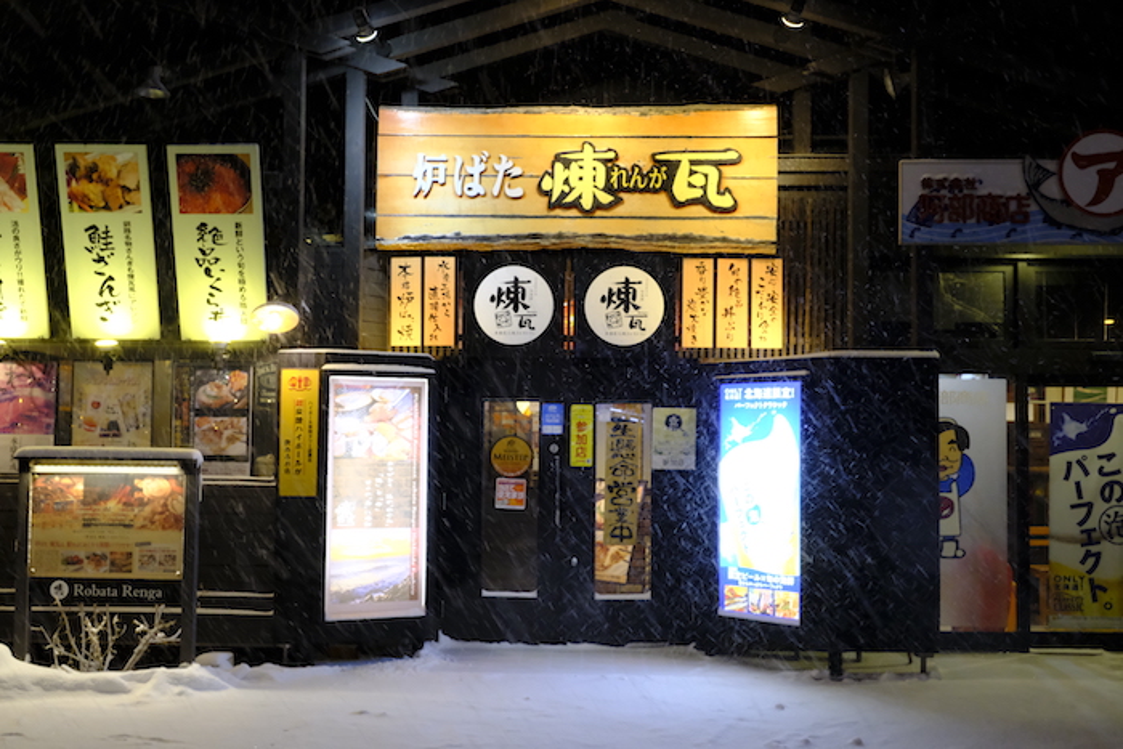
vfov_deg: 33.4
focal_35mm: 40
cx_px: 562
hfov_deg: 48.4
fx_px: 1248
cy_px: 374
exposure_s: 1/40
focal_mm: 26.6
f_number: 8
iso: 5000
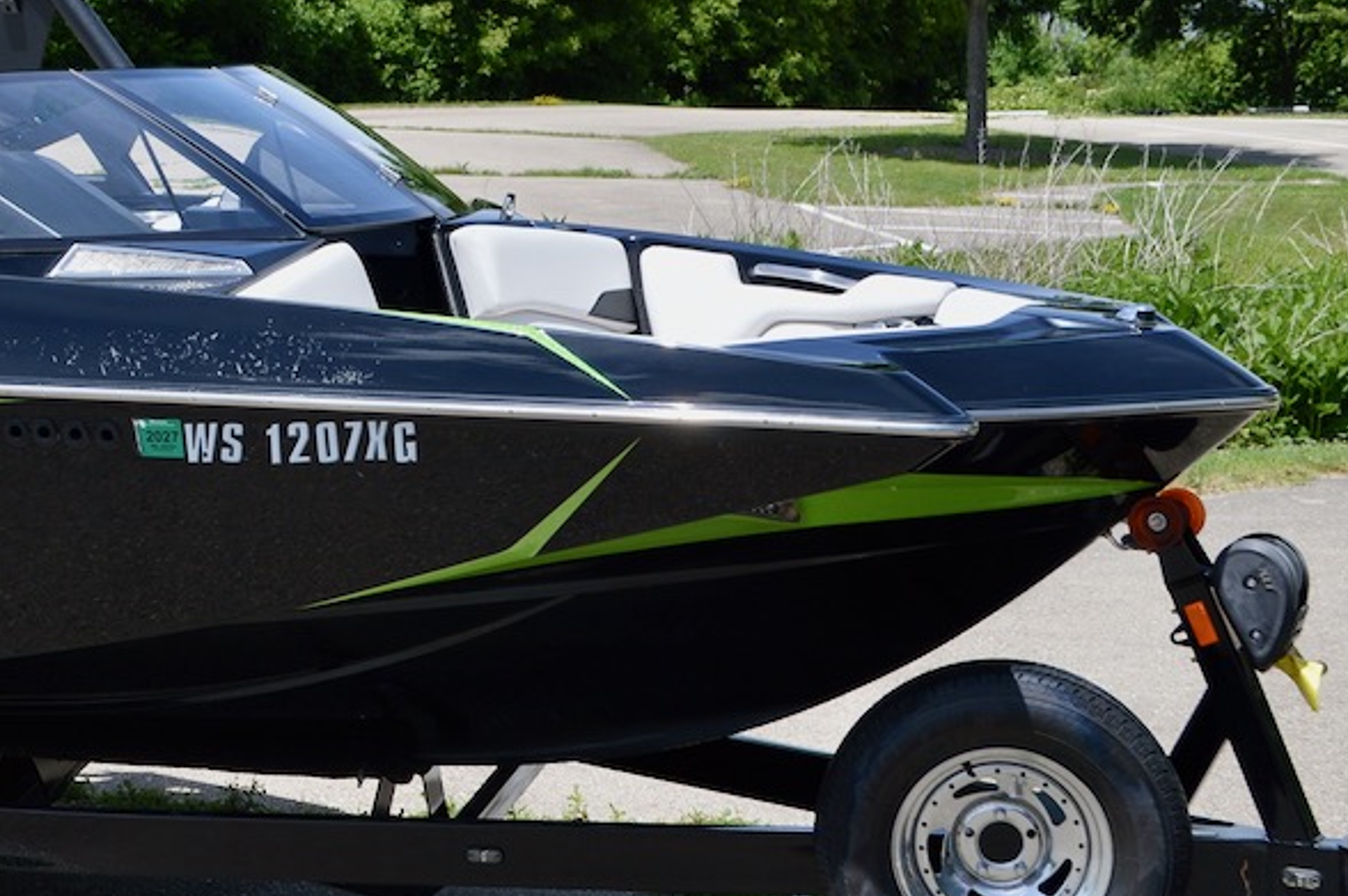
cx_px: -73
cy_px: 330
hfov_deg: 20.0
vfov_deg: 13.9
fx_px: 3666
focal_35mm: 98
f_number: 7.1
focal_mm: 30
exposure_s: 1/200
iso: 100
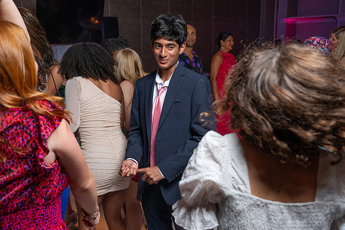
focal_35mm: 43
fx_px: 417
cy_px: 127
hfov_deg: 45.0
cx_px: 165
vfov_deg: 30.9
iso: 2000
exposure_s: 1/200
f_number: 5.6
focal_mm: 39
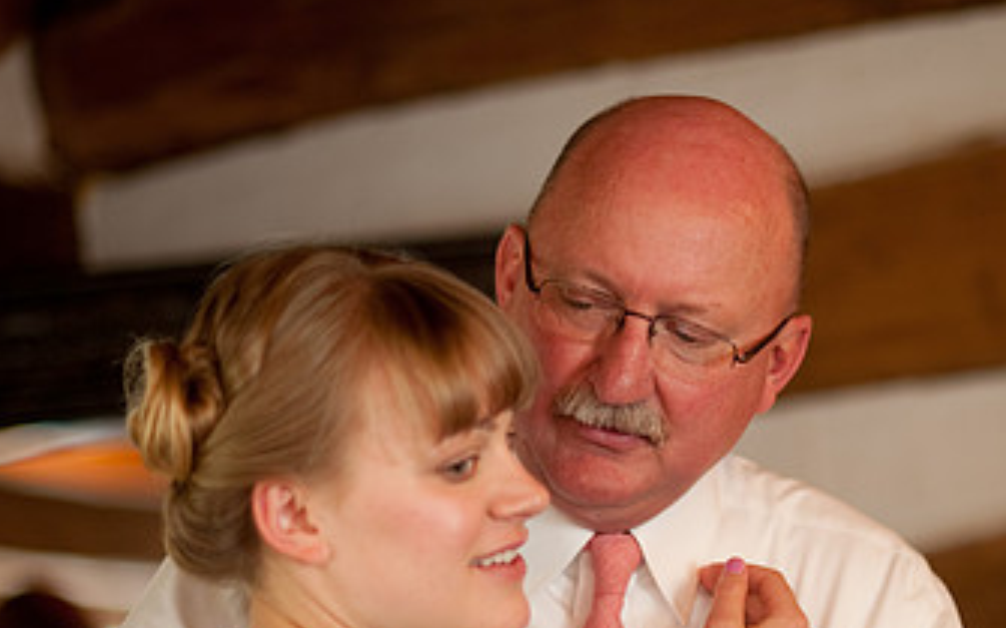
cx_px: 703
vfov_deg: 8.7
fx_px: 4110
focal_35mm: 150
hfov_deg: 13.9
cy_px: 508
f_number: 1.8
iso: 200
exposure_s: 1/125
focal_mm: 85
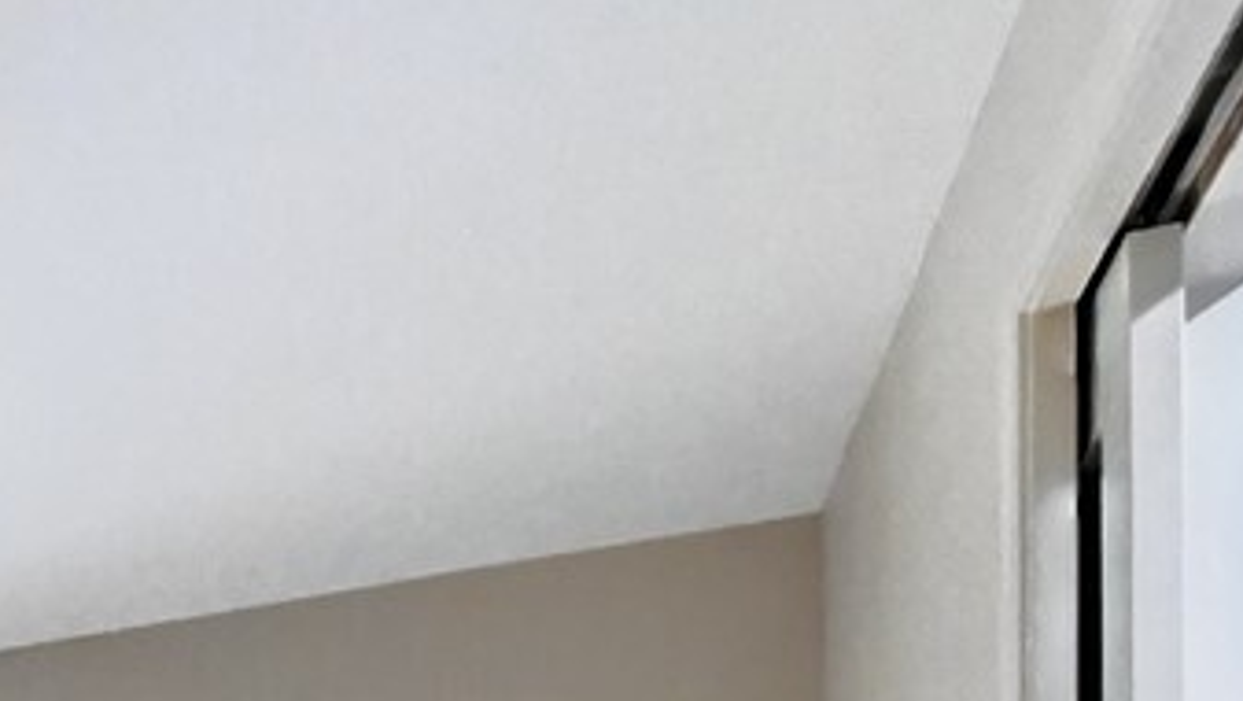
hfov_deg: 17.5
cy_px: 1636
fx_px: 2605
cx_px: -1341
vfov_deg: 12.4
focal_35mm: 79
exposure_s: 1/5
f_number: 11
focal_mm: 10
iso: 3200
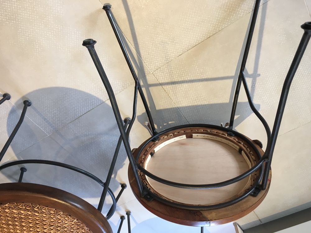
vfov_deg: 48.2
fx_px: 261
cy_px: 116
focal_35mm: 29
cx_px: 156
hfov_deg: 61.7
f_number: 2.2
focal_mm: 4.15
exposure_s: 1/33
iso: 100
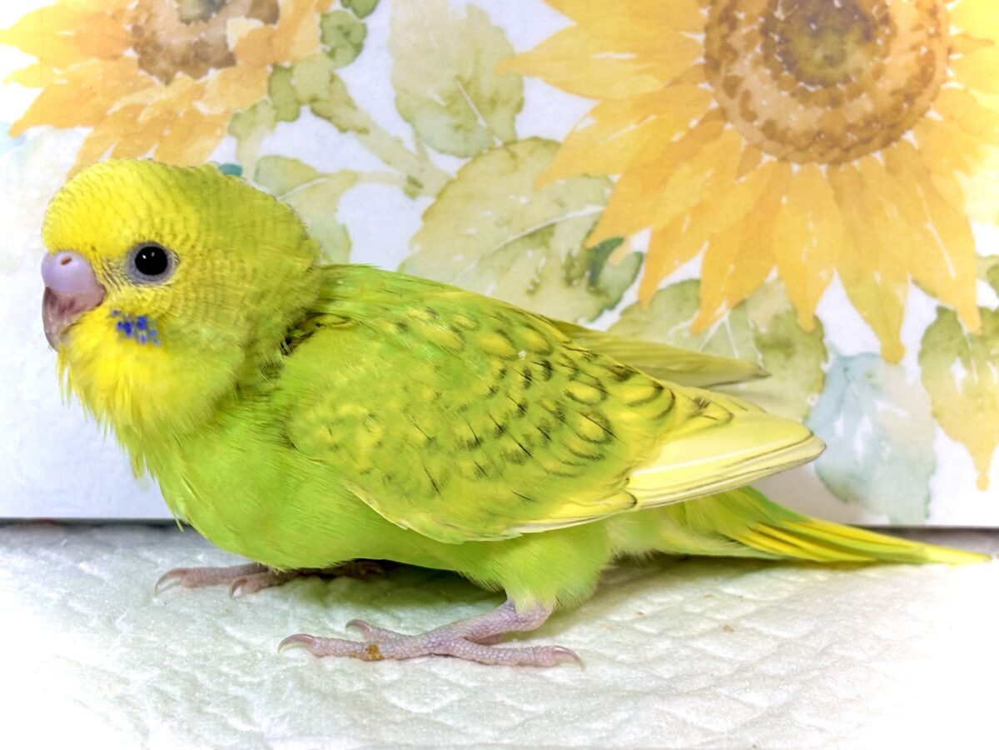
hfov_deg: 36.8
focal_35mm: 52
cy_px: 375
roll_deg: -1.6
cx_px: 500
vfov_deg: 28.0
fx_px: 1501
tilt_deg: -17.5
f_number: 1.6
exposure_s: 1/50
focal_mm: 5.96
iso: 25
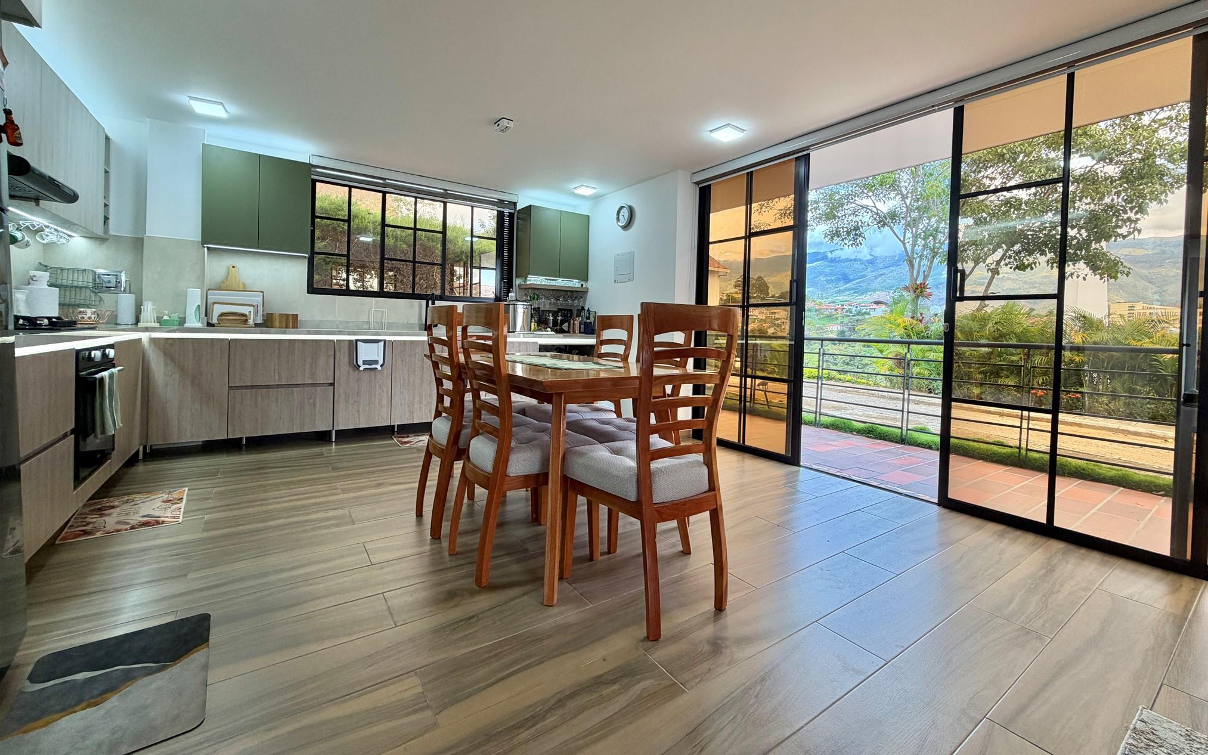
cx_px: 610
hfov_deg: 101.5
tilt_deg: -1.5
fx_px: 494
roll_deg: -1.0
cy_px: 335
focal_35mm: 15
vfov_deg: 74.5
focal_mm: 2.22
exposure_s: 1/120
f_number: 2.2
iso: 64
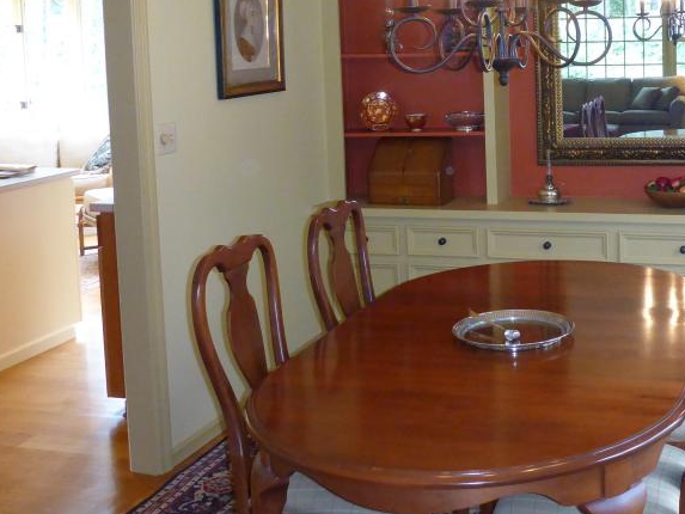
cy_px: 121
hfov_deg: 37.1
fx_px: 990
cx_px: 528
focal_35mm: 50
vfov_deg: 28.6
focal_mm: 4.9
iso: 500
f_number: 3.3
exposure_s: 1/60
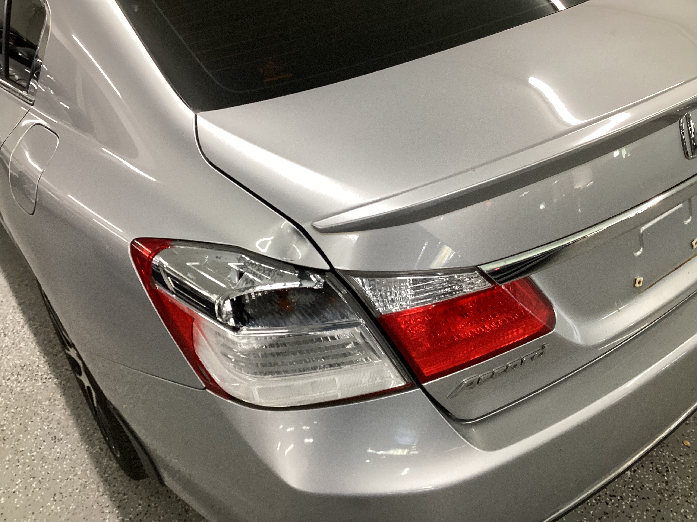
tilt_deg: -33.8
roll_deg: +7.5
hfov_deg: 58.4
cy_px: 261
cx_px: 348
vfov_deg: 45.4
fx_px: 624
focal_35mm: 31
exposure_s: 1/50
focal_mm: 3.3
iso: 100
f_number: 2.4
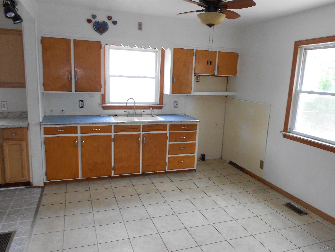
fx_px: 252
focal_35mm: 26
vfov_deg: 53.1
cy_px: 126
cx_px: 168
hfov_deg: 67.3
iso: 80
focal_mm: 4.6
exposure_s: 1/30
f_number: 3.2
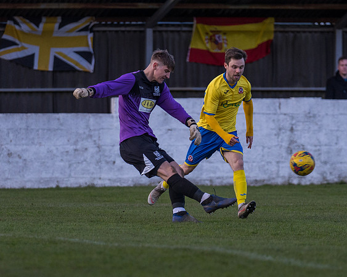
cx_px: 166
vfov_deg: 3.8
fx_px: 4175
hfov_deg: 4.8
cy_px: 158
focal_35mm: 407
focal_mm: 174
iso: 800
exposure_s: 1/1600
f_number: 2.8
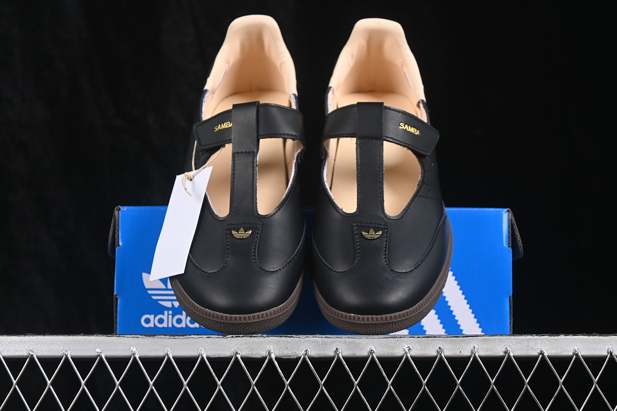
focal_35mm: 75
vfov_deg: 18.2
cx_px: 308
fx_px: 1285
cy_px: 206
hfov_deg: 27.0
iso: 160
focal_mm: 50
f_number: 6.3
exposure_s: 1/60
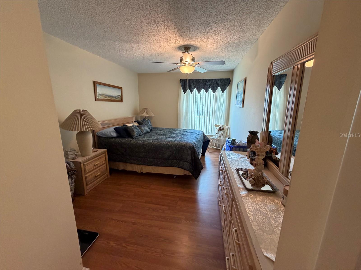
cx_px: 180
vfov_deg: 85.7
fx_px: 146
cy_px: 135
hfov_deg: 102.1
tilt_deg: -10.7
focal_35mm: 14
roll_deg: +1.2
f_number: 2.2
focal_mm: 2.22
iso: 320
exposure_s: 1/60
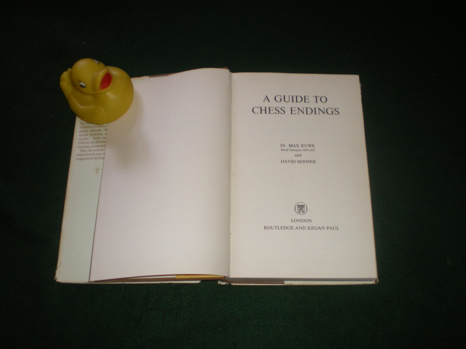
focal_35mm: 38
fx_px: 512
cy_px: 174
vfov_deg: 37.7
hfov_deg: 49.0
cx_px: 233
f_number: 3.1
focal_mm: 6.3
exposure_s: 1/50
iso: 200
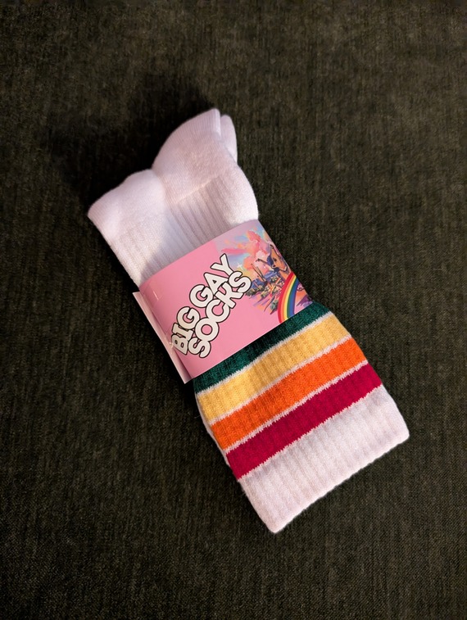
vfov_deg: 71.5
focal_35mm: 24
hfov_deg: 56.9
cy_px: 310
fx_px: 431
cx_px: 234
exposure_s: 1/22.5
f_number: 1.68
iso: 2116
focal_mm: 6.9
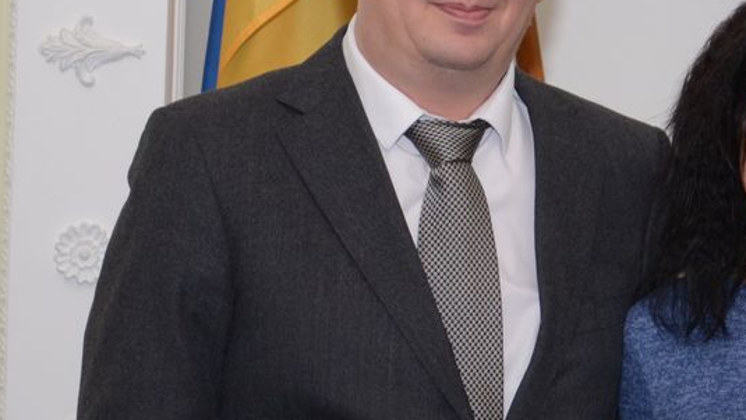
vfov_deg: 6.2
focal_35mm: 197
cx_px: 661
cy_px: 271
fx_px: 3897
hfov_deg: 10.9
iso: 800
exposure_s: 1/200
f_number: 4.8
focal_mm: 48
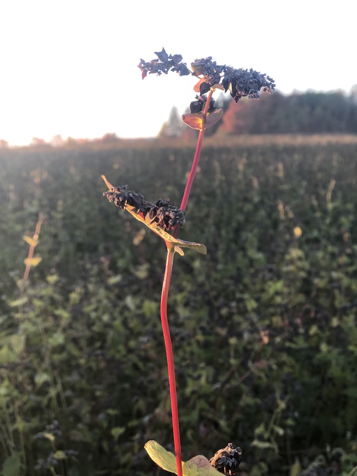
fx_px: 784
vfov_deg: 33.8
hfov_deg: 25.7
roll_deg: +4.5
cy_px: 238
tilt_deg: -6.8
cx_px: 178
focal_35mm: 57
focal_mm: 6.6
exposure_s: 1/60
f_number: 2.8
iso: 20
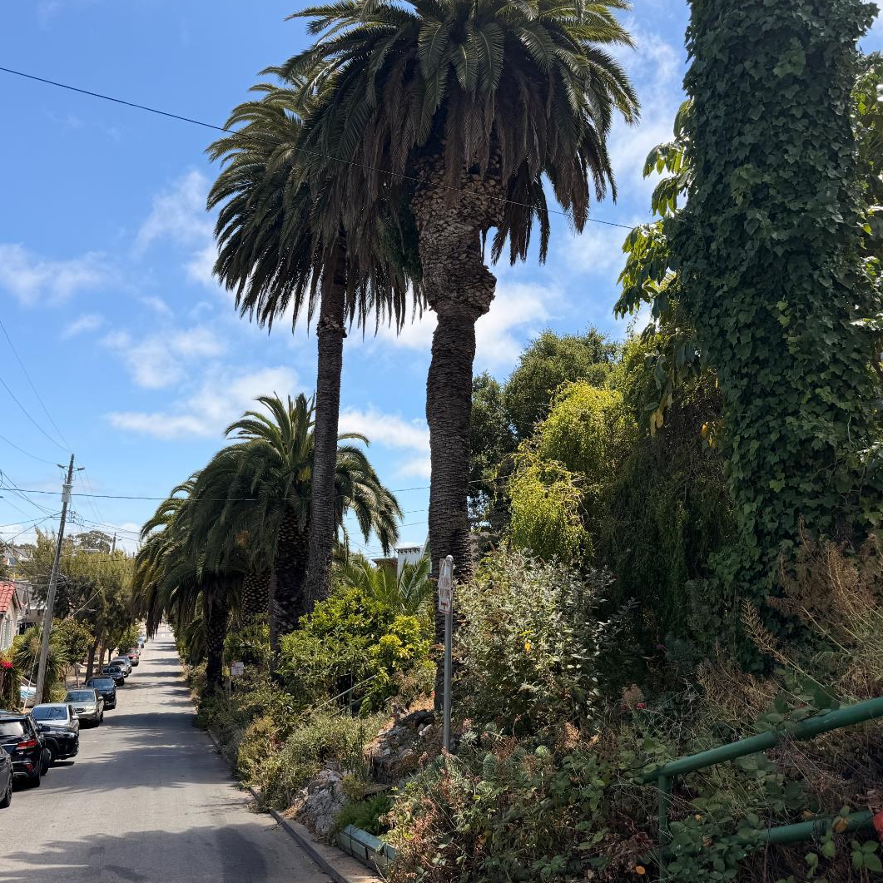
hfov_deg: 53.9
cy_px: 463
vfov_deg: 54.0
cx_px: 384
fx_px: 866
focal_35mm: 30
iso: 80
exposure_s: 1/3425
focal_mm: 6.76
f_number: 1.78
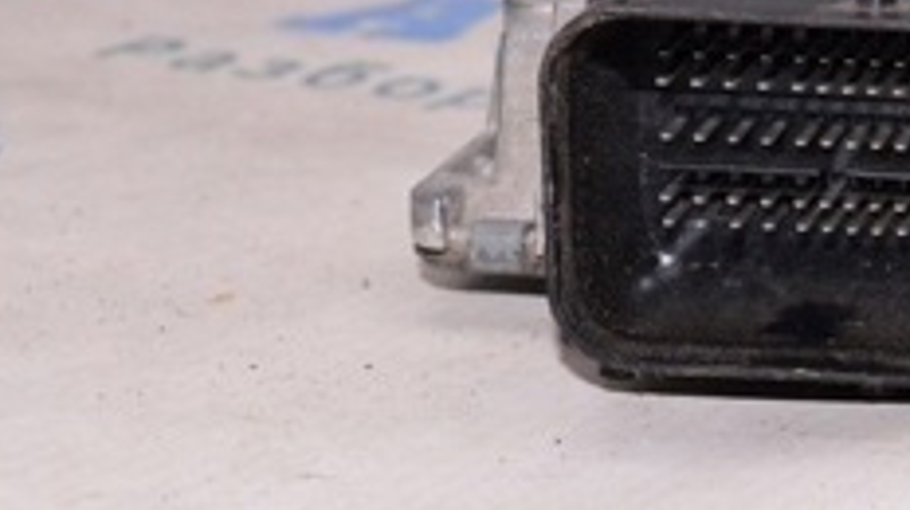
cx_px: 1185
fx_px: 3241
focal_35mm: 134
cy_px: 218
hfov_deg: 15.2
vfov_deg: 9.0
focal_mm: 31
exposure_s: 1/160
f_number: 8
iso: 1600
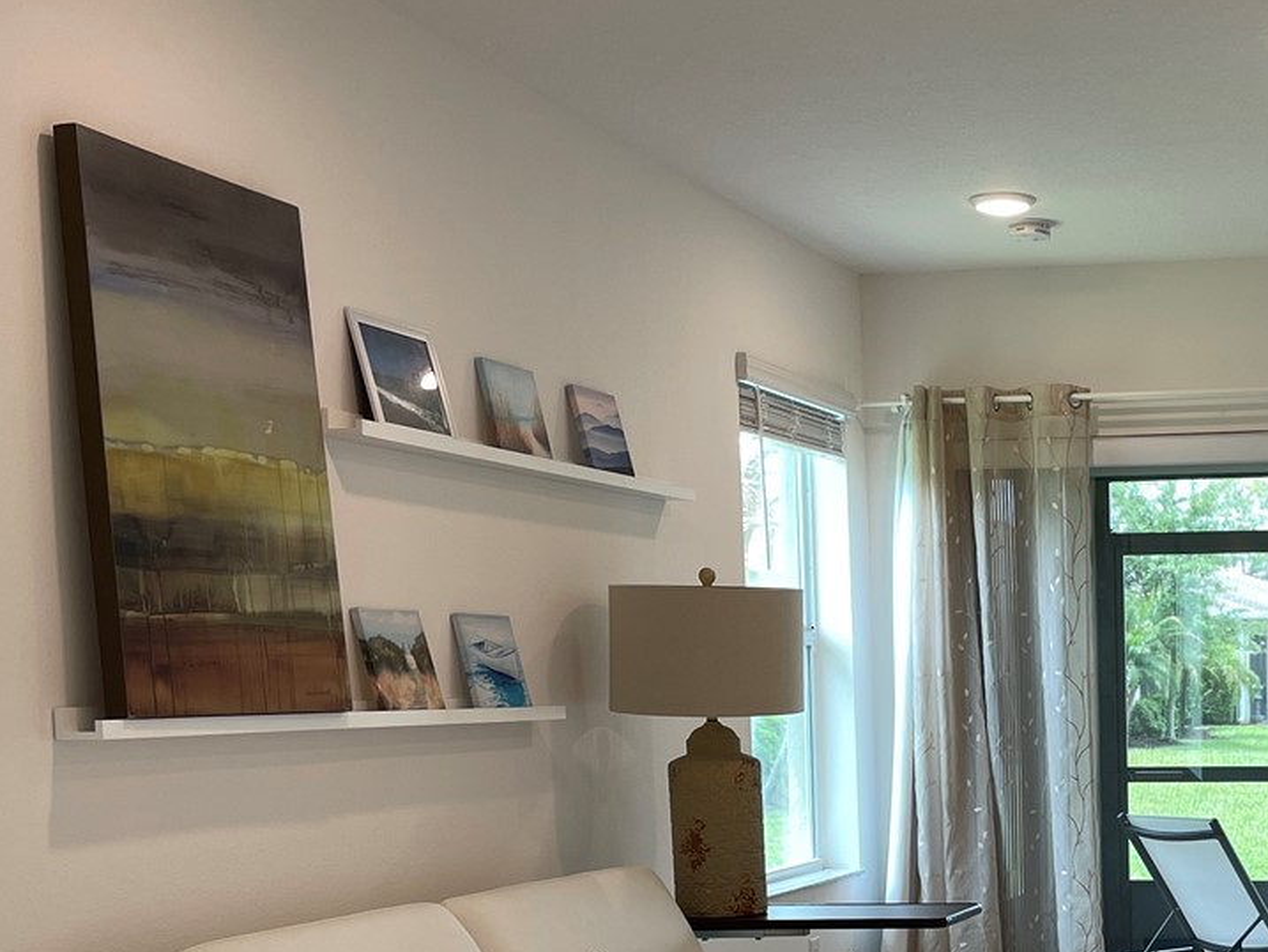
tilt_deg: -4.4
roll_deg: +1.2
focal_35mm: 58
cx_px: 1203
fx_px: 2125
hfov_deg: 31.3
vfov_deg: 24.6
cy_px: 830
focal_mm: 4.2
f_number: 1.6
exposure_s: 1/127
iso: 32
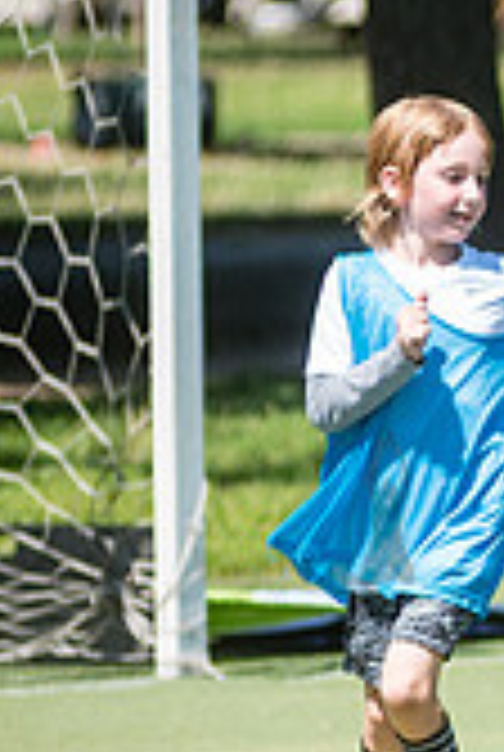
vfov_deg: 2.5
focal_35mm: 808
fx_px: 16897
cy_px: 583
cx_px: 1270
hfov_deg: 1.7
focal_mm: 170
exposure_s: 1/1250
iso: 200
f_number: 4
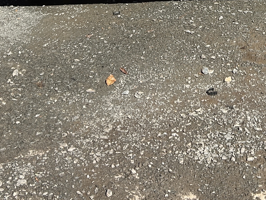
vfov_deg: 14.9
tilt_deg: -10.0
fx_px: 684
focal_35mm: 89
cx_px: 209
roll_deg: +1.3
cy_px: -132
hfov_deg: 21.8
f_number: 1.5
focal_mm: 5.7
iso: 50
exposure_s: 1/4444
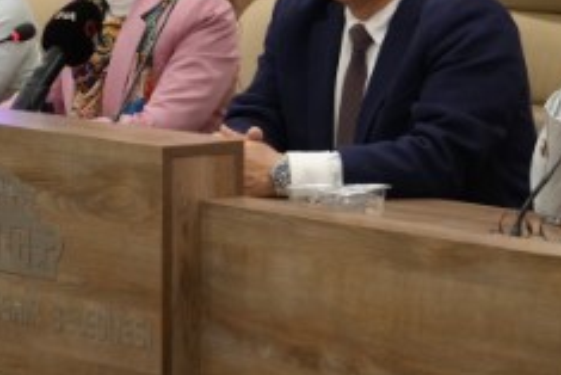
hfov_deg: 10.6
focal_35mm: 193
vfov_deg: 7.1
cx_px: 461
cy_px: 53
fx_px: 3009
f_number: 4
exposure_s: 1/160
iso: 3200
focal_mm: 63
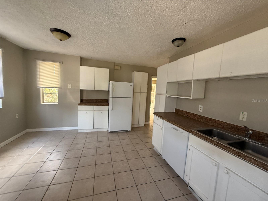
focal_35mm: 14
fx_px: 108
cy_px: 100
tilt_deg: -4.5
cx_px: 134
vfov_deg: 85.7
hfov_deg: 102.1
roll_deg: -4.6
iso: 200
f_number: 2.2
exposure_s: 1/99
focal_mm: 2.22
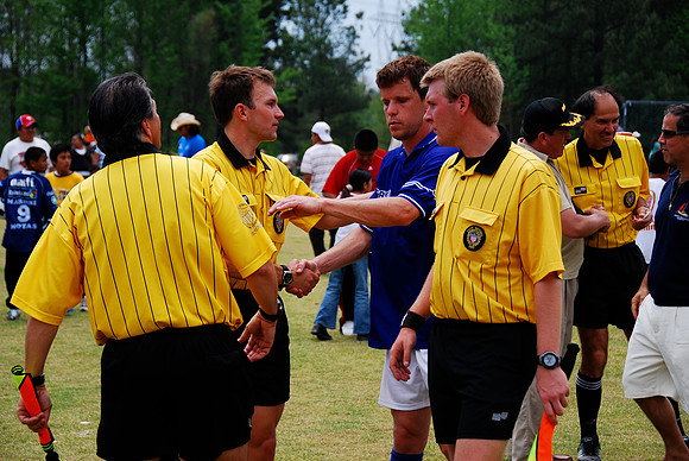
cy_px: 230
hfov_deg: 19.4
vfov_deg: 13.1
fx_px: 2012
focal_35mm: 105
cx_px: 344
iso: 100
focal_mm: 70
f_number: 5
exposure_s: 1/400
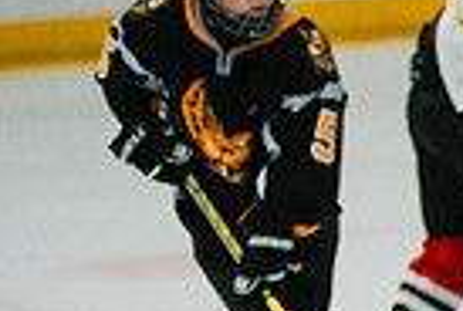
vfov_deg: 2.3
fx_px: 7630
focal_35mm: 592
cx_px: 973
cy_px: 445
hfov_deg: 3.4
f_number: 3.2
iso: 3200
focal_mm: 140
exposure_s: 1/2000
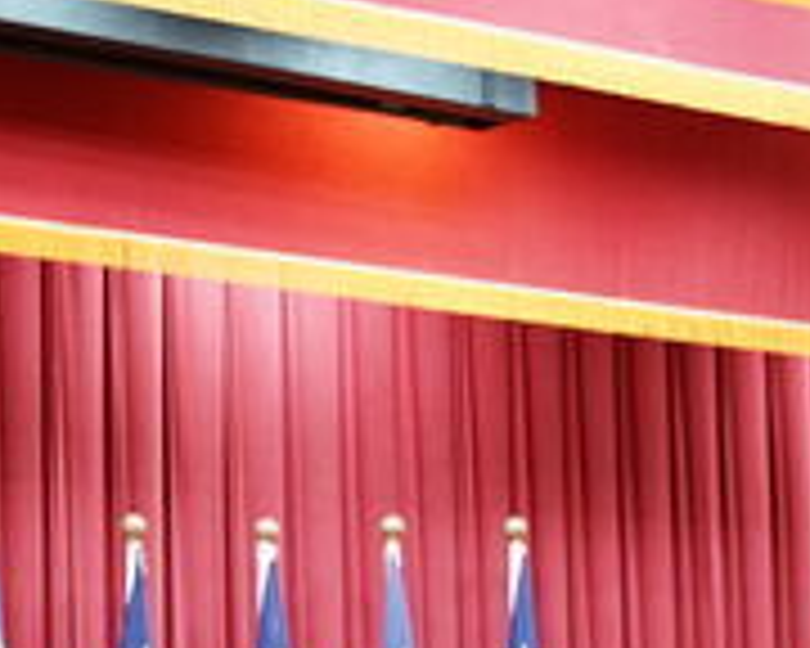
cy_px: 675
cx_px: 765
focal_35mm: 178
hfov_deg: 10.8
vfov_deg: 8.6
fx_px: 4267
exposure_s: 1/160
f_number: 2.8
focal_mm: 57
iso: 3200
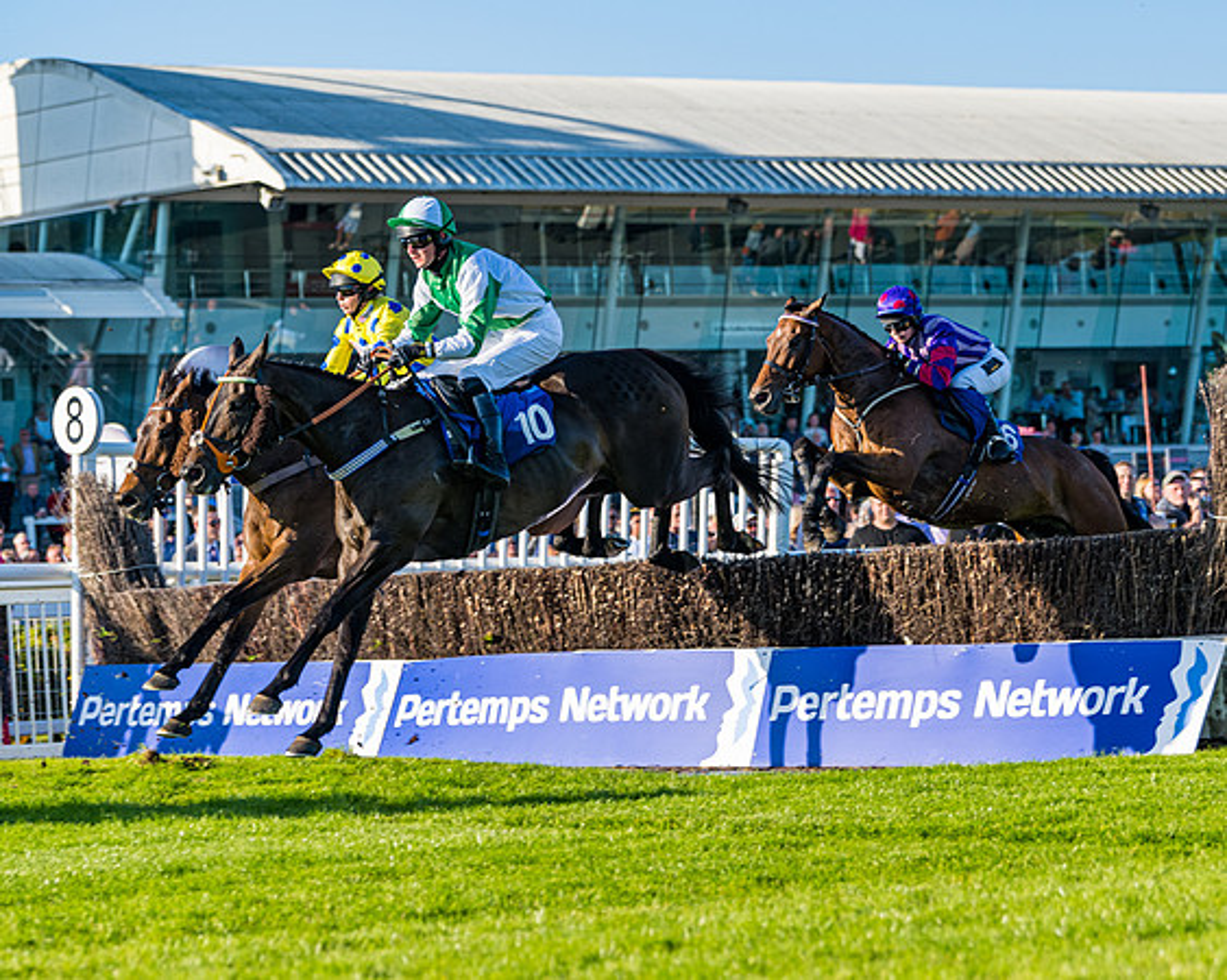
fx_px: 5073
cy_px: 519
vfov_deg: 11.0
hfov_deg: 13.8
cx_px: 577
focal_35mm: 140
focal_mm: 102
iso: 200
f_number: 4
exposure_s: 1/1250
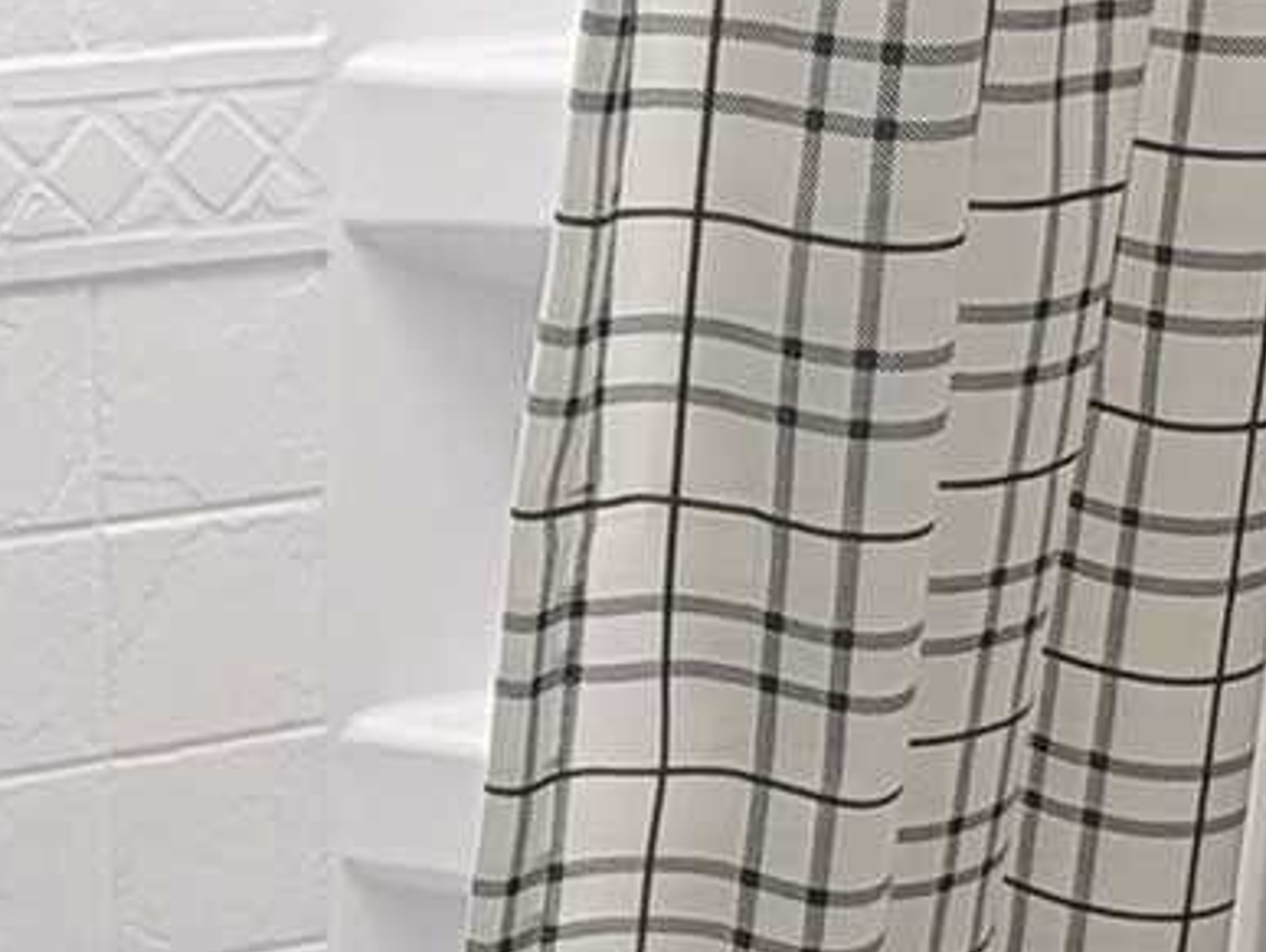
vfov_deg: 19.9
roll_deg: +3.5
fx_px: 2709
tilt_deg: -16.0
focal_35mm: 74
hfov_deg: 24.9
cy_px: 612
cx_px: -39
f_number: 2.2
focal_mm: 2.22
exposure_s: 1/284
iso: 40
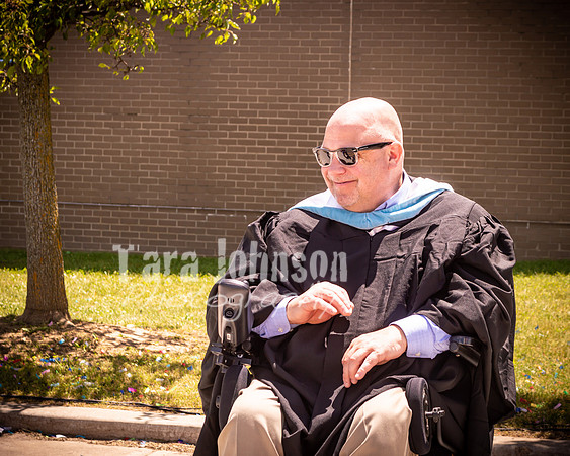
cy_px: 228
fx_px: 1569
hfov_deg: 20.6
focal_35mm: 93
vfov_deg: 16.5
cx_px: 336
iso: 100
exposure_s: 1/200
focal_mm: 55
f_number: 7.1
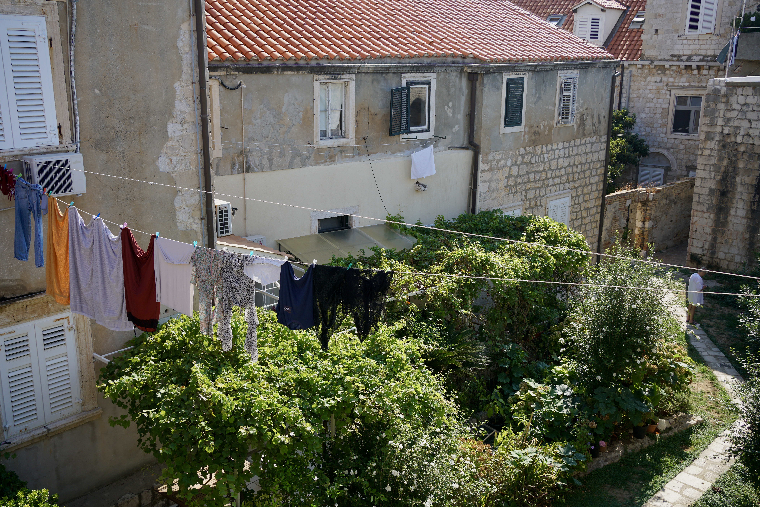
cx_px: 380
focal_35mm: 35
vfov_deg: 37.9
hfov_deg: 54.4
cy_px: 254
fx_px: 739
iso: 200
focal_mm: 35
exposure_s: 1/640
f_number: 5
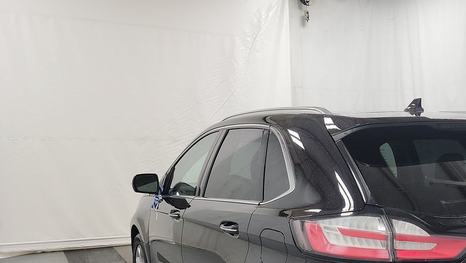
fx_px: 581
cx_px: 367
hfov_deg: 42.0
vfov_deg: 24.6
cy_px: 241
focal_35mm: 47
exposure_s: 1/59
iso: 220
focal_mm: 6.7
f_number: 1.8
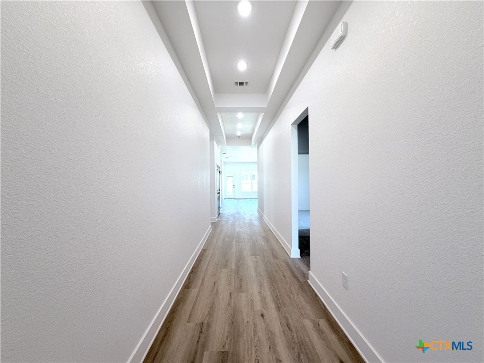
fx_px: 196
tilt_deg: +0.6
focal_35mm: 14
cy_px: 182
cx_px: 242
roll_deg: +0.4
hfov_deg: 102.1
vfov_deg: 85.7
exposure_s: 1/120
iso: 160
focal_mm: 2.22
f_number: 2.2
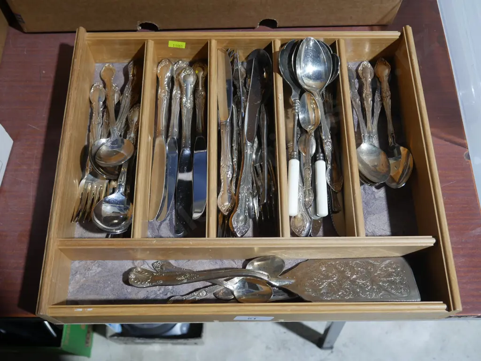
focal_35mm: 38
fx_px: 528
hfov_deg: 49.0
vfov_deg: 37.7
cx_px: 240
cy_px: 180
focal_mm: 19
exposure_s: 1/60
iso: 500
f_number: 4.1
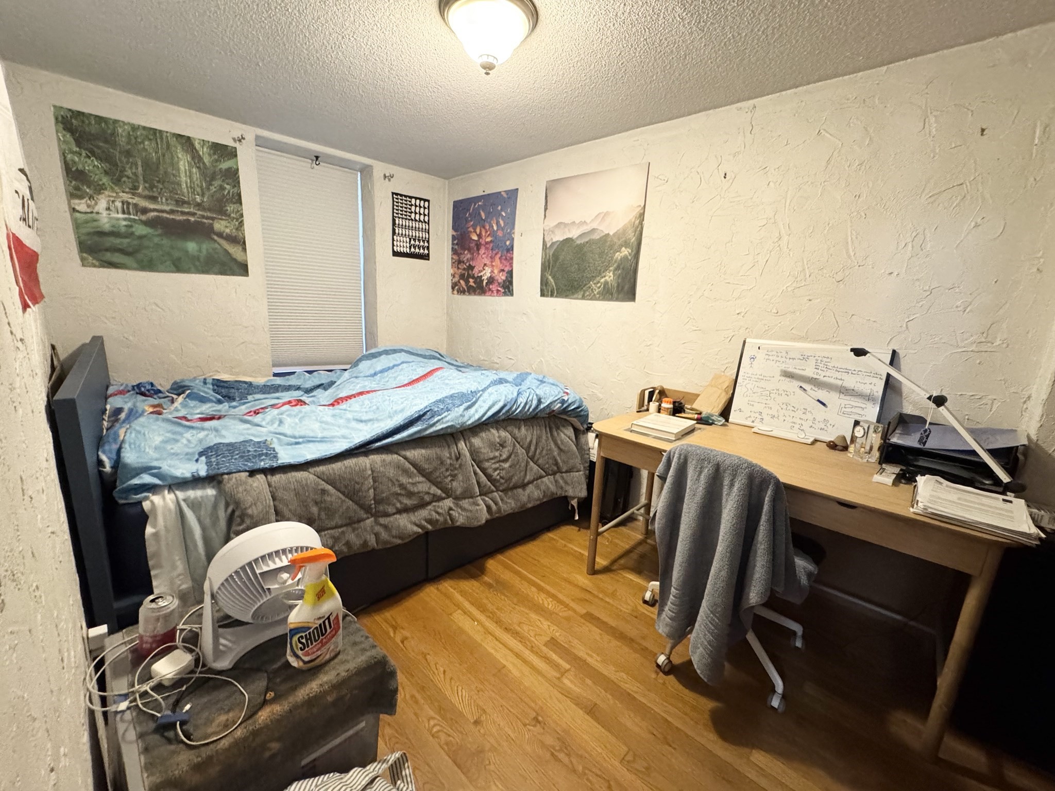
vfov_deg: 85.7
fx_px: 427
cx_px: 528
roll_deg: -2.8
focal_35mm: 14
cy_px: 396
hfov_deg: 102.1
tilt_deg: -11.9
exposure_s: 1/60
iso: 800
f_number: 2.2
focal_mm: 2.22
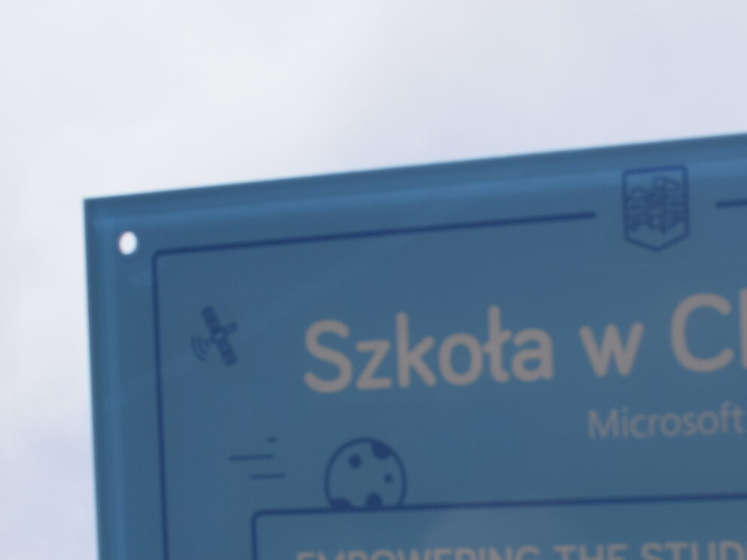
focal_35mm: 67
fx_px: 1446
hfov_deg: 27.3
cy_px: 521
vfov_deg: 21.4
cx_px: 747
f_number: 13
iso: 100
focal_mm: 18
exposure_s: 1/200
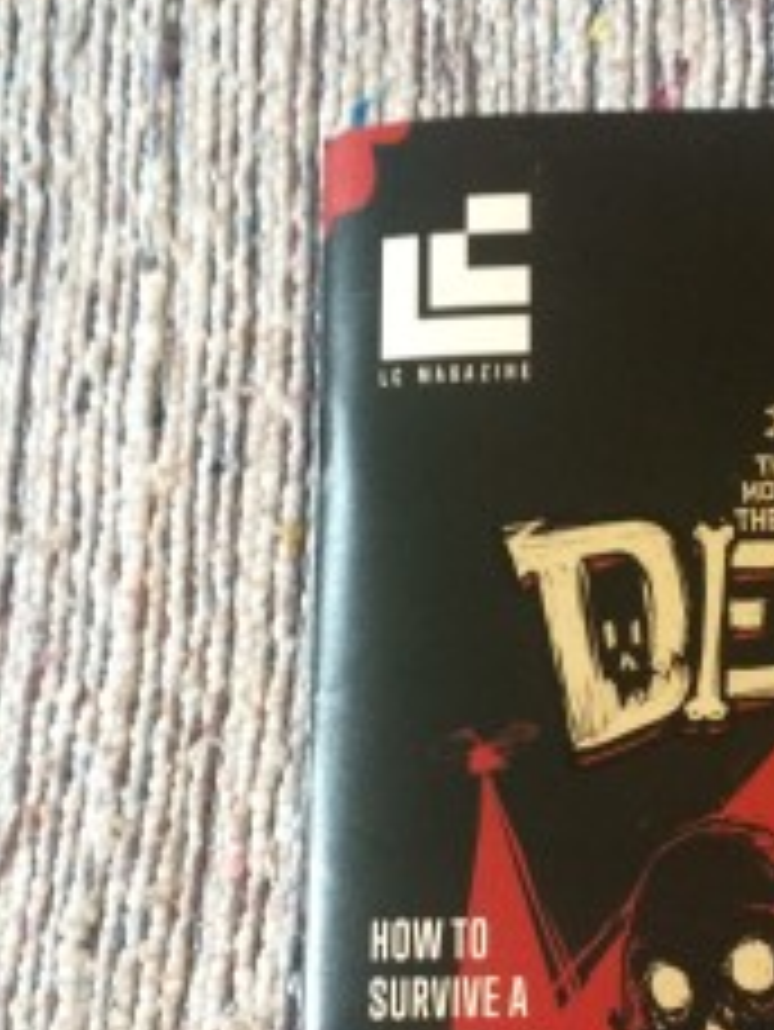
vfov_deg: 34.9
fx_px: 1608
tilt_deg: -80.9
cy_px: 744
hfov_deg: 26.2
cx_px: 698
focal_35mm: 54
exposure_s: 1/33
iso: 250
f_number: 2.2
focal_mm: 4.15
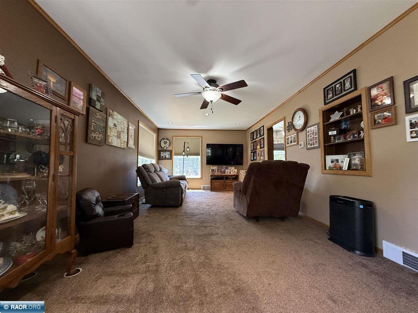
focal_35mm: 14
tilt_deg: +3.2
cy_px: 156
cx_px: 209
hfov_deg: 102.1
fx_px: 169
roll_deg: -0.3
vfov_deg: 85.7
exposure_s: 1/120
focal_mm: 2.22
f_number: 2.2
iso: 400
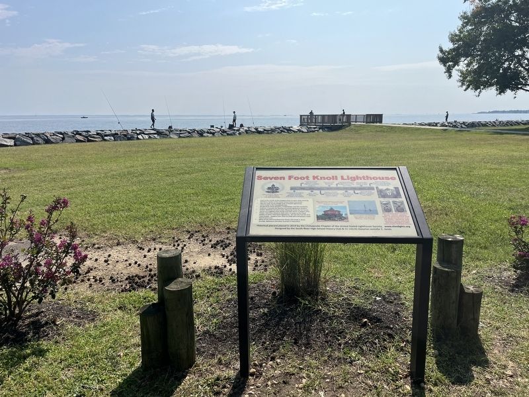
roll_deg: +1.5
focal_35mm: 26
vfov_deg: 53.1
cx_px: 264
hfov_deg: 67.3
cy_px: 198
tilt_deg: -13.5
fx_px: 397
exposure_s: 1/6494
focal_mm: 5.1
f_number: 1.6
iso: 50
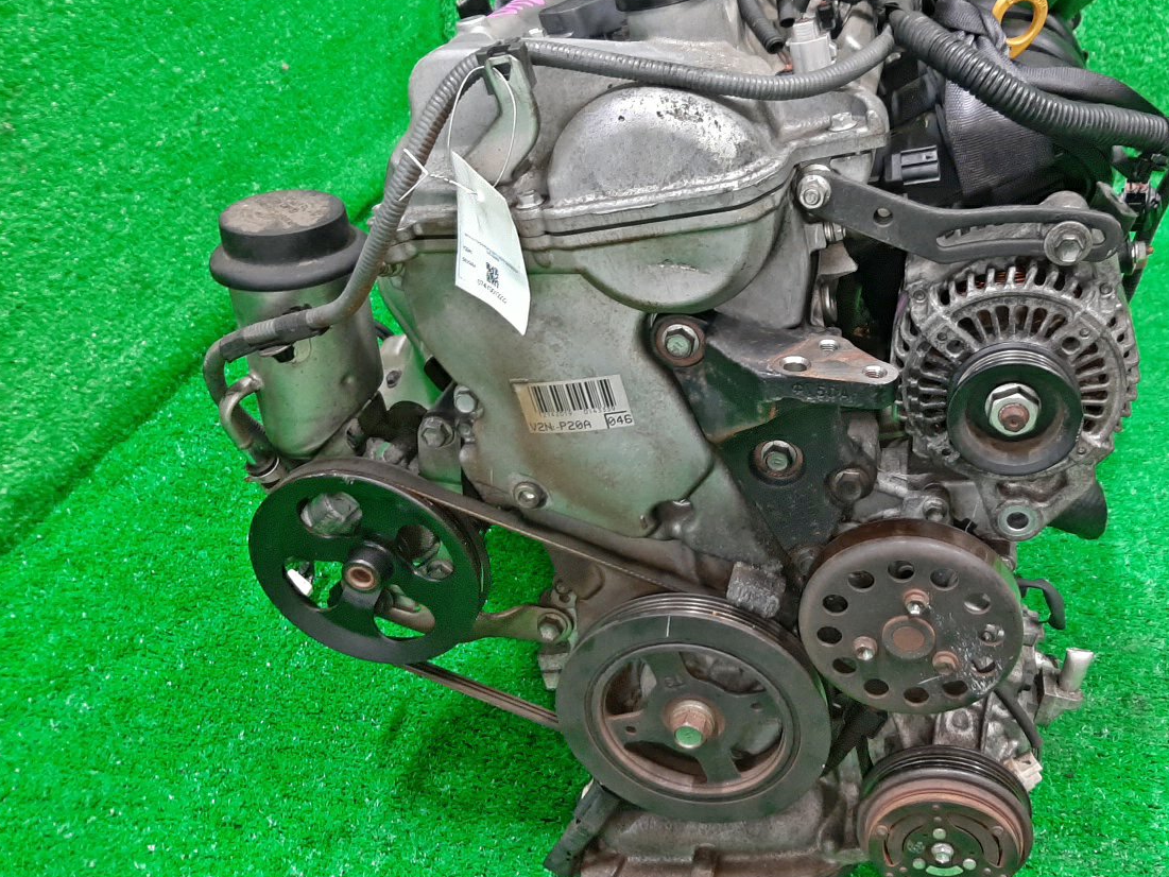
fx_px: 1148
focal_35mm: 34
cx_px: 758
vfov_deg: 41.8
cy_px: 405
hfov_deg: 53.1
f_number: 1.7
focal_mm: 3.93
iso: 177
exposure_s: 1/33
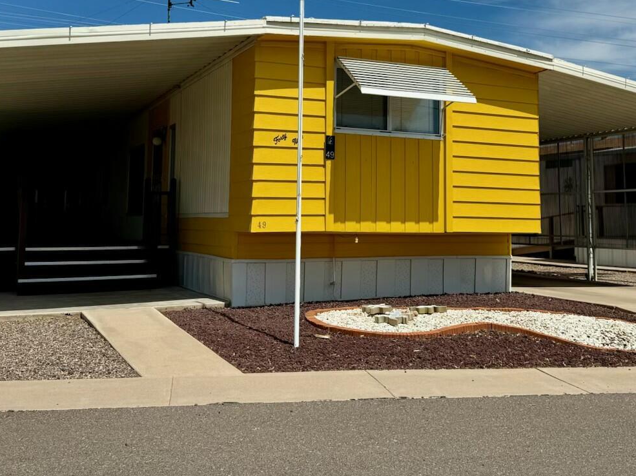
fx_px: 716
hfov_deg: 47.9
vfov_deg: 36.3
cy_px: 146
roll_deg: -1.3
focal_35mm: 39
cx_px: 327
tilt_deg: +5.8
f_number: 1.78
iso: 80
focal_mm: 6.76
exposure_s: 1/9091
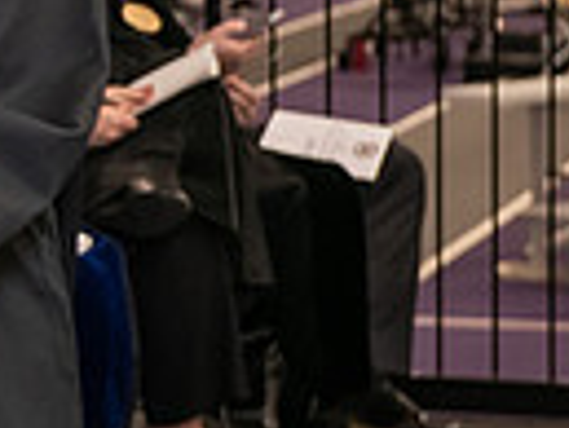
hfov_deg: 7.1
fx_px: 4409
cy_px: -121
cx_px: -657
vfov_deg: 5.5
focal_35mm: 268
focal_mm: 62
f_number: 5
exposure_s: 1/125
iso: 2000
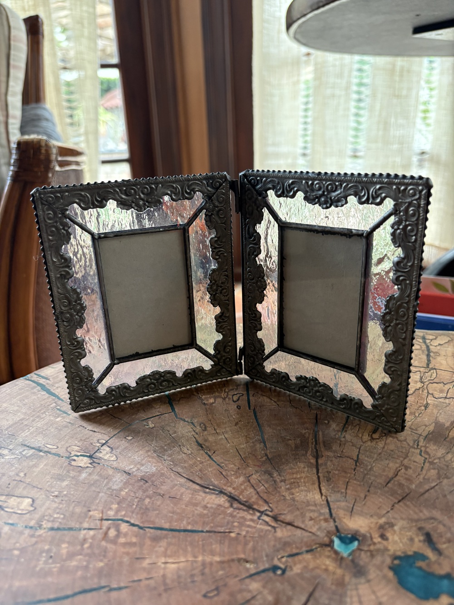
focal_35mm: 26
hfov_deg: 53.1
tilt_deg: -19.6
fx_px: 455
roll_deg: +2.5
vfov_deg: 67.3
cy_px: 302
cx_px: 227
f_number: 1.6
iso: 200
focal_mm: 5.96
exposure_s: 1/60
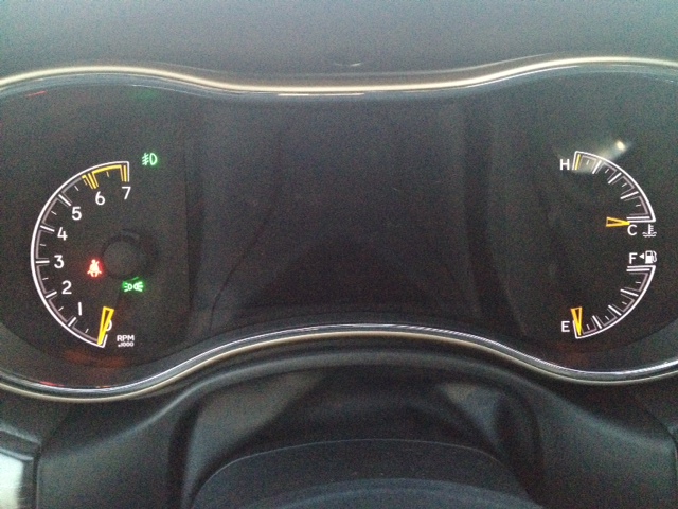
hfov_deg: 52.6
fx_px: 686
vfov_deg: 40.7
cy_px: 254
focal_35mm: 35
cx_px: 339
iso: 800
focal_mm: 4.28
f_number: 2.4
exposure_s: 1/15
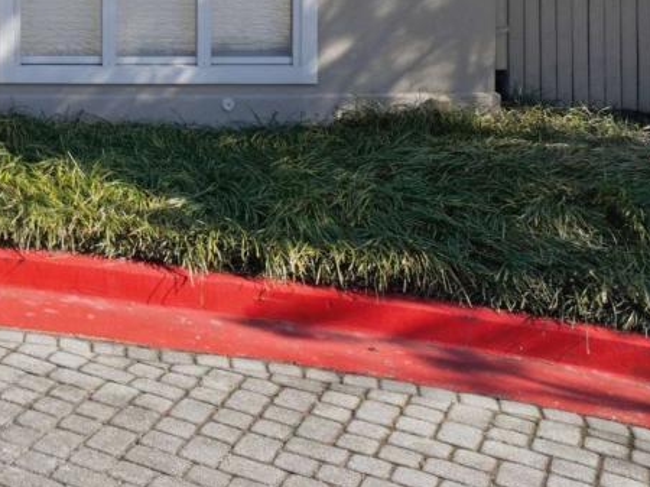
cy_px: -153
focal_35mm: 64
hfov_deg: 25.7
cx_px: -209
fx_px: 1201
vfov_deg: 20.8
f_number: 2.8
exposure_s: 1/1600
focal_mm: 12.3
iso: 140
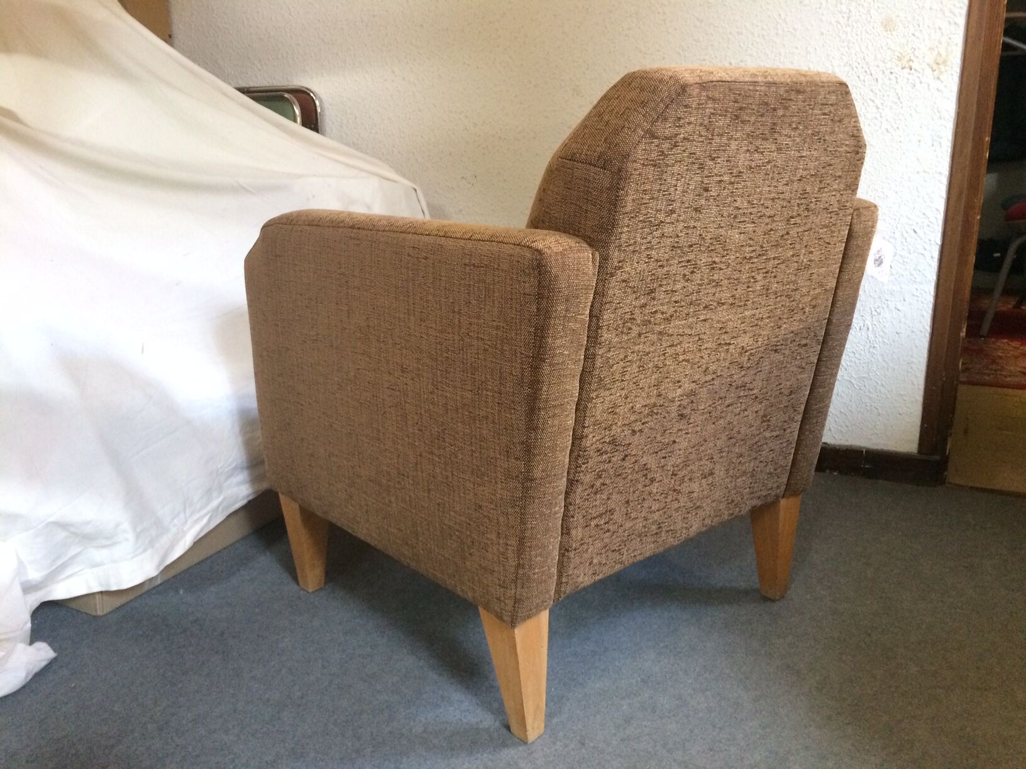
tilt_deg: -14.9
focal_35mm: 29
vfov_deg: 48.2
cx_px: 513
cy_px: 384
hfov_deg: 61.7
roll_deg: +1.2
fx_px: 860
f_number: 2.2
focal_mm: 4.15
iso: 320
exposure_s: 1/33
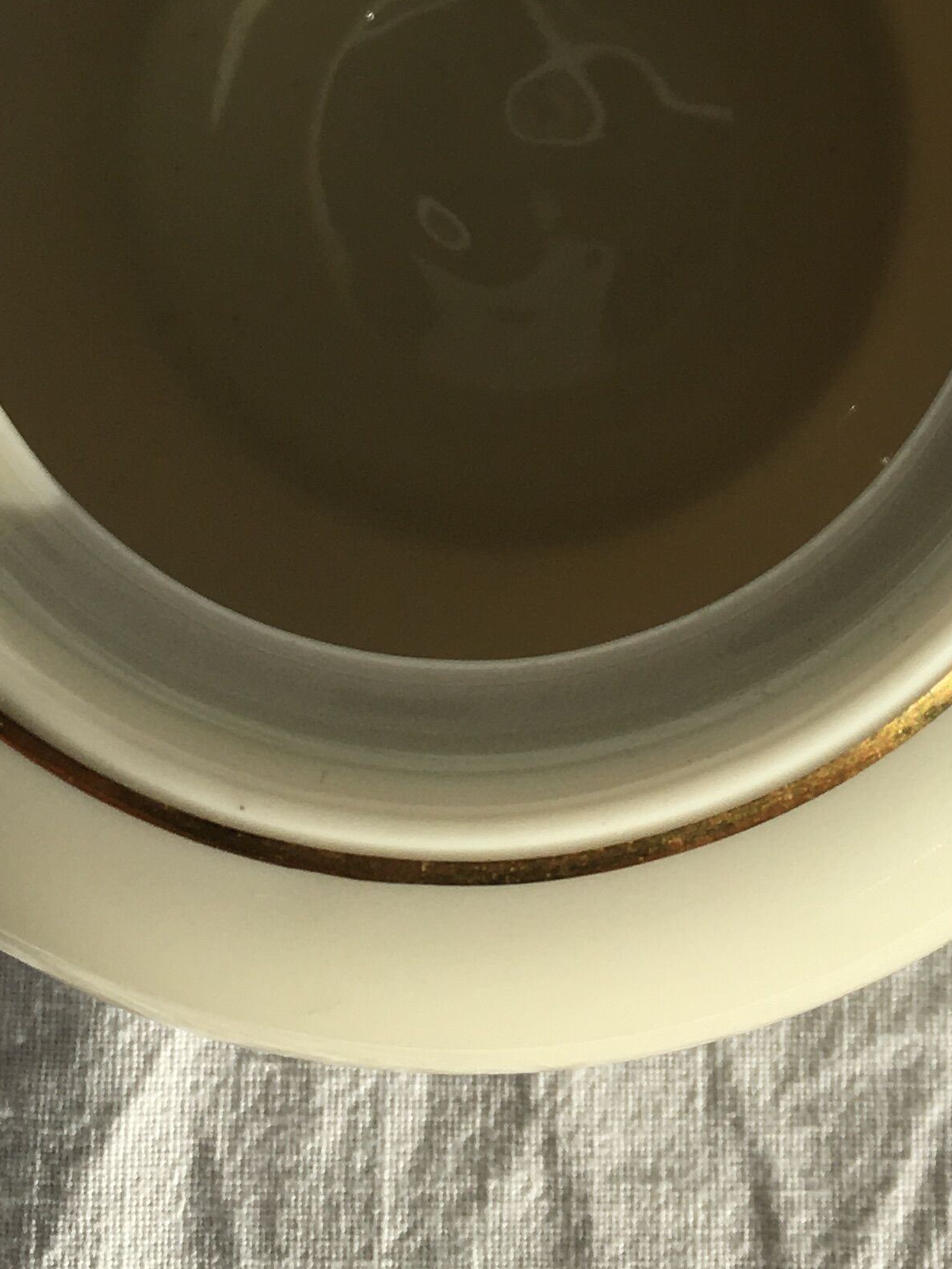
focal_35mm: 73
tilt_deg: -85.9
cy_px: -68
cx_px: 657
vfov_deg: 25.1
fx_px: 2678
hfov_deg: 20.1
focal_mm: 4.15
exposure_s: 1/1538
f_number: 2.2
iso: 25
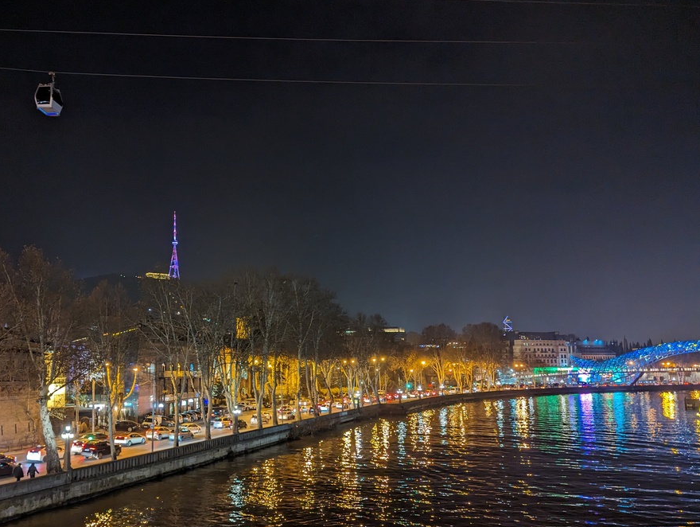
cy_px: 316
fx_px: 587
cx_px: 280
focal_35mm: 29
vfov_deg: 48.0
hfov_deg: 61.1
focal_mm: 6.81
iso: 446
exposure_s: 1/27.4
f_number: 1.85
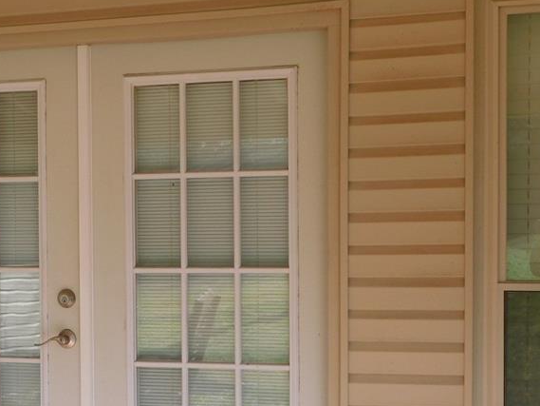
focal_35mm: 81
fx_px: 1264
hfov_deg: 23.6
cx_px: 77
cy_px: 286
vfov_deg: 18.1
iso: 125
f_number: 3.7
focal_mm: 8
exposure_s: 1/250
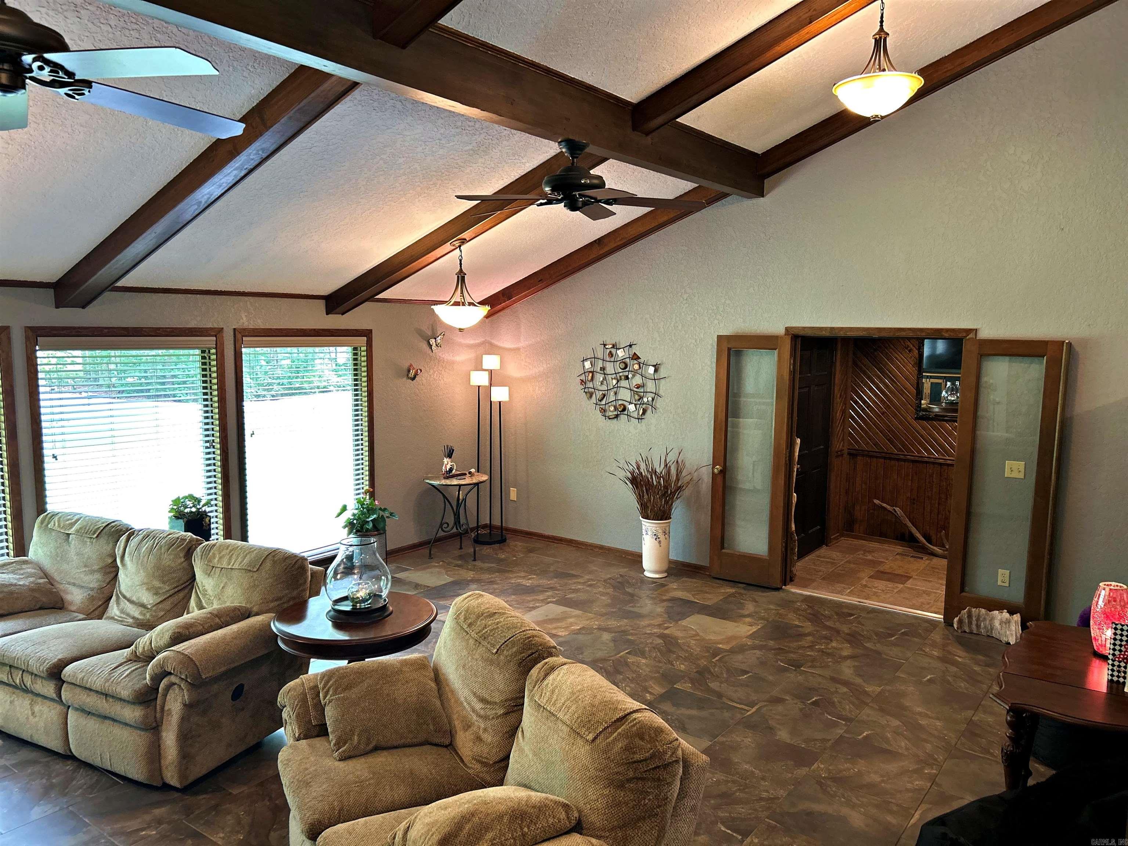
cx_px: 564
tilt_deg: -6.3
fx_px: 847
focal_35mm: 26
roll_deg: -0.4
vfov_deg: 53.1
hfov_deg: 67.3
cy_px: 423
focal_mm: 5.7
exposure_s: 1/60
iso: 125
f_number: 1.5
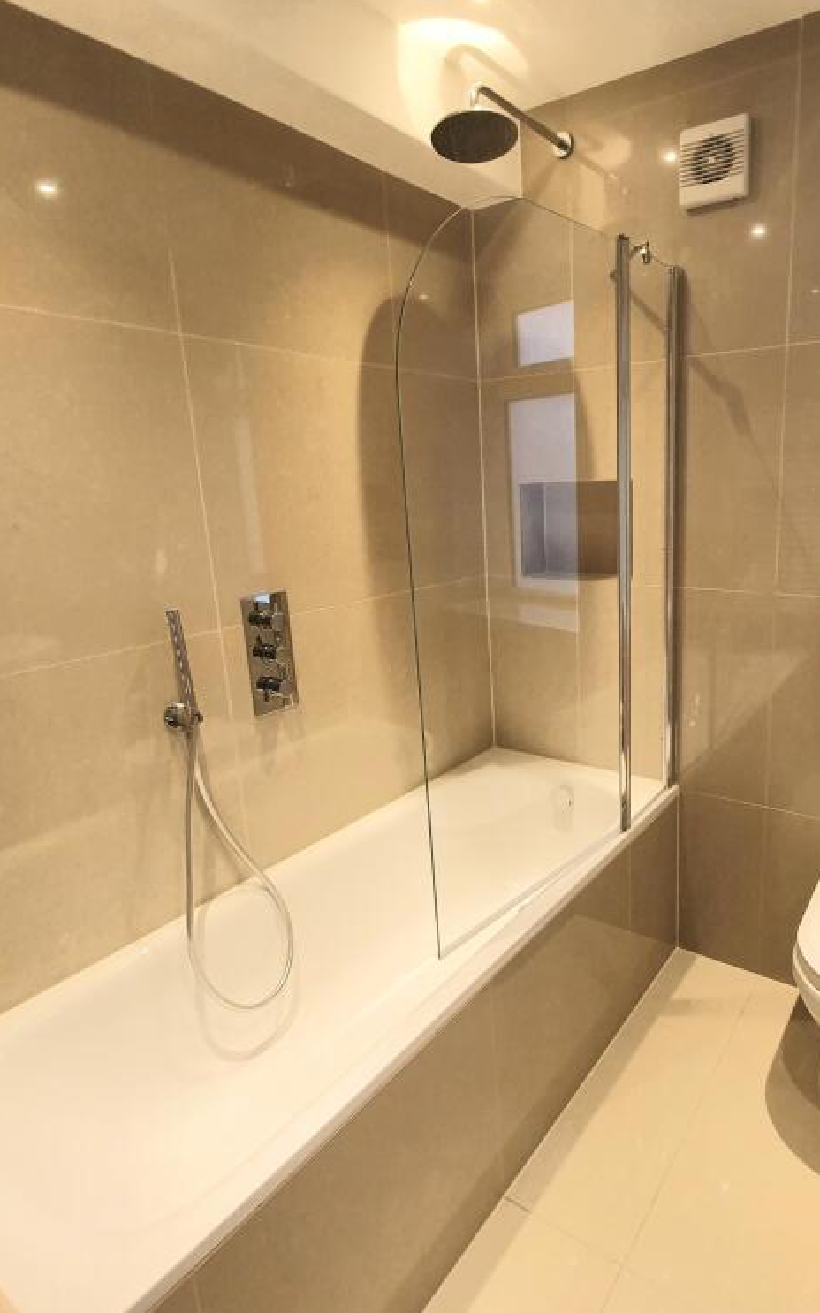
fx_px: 680
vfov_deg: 88.0
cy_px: 643
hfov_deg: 60.4
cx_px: 560
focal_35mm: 19
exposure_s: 1/50
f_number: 2.2
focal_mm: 1.8
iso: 125
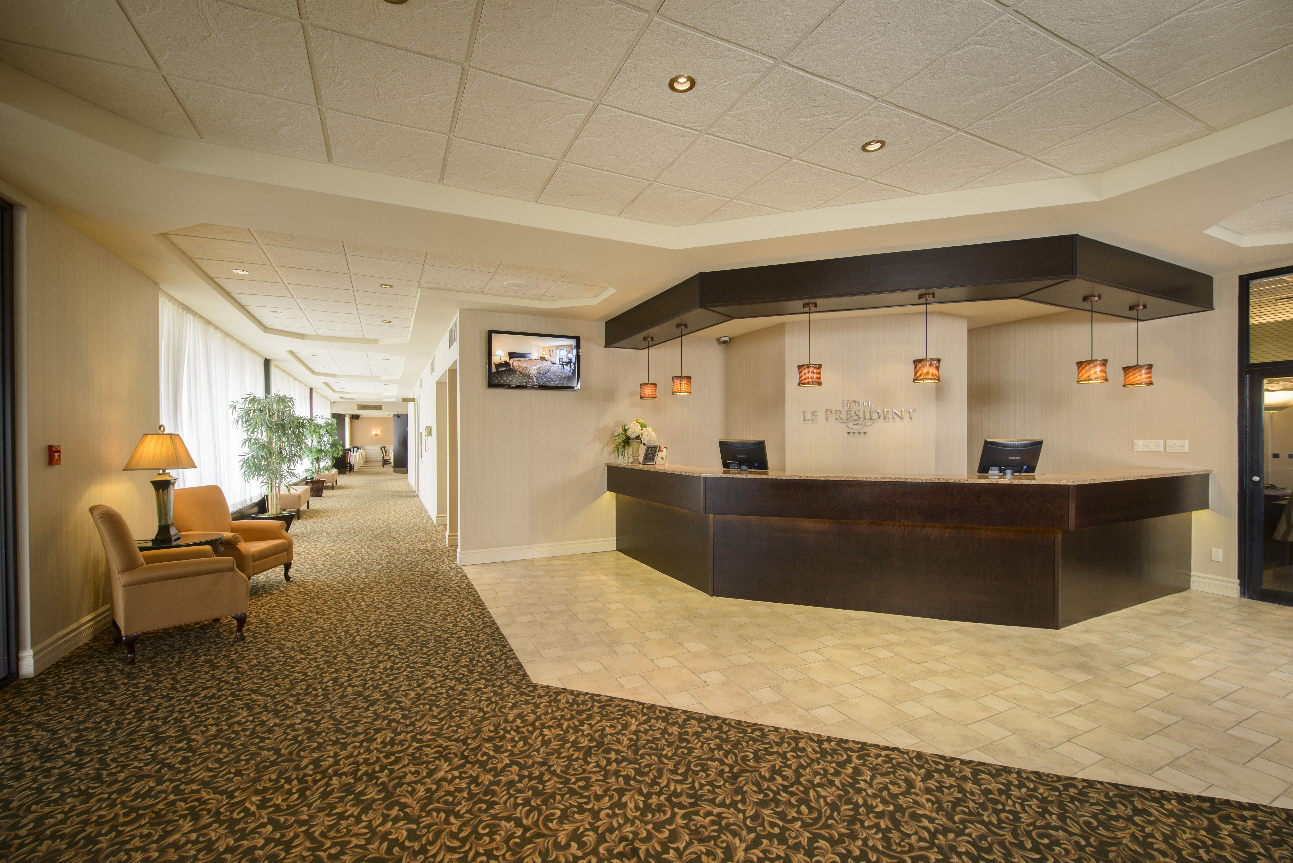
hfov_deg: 100.4
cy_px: 432
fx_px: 539
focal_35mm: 15
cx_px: 646
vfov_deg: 77.4
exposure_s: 1/8
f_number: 5.6
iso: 100
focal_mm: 15
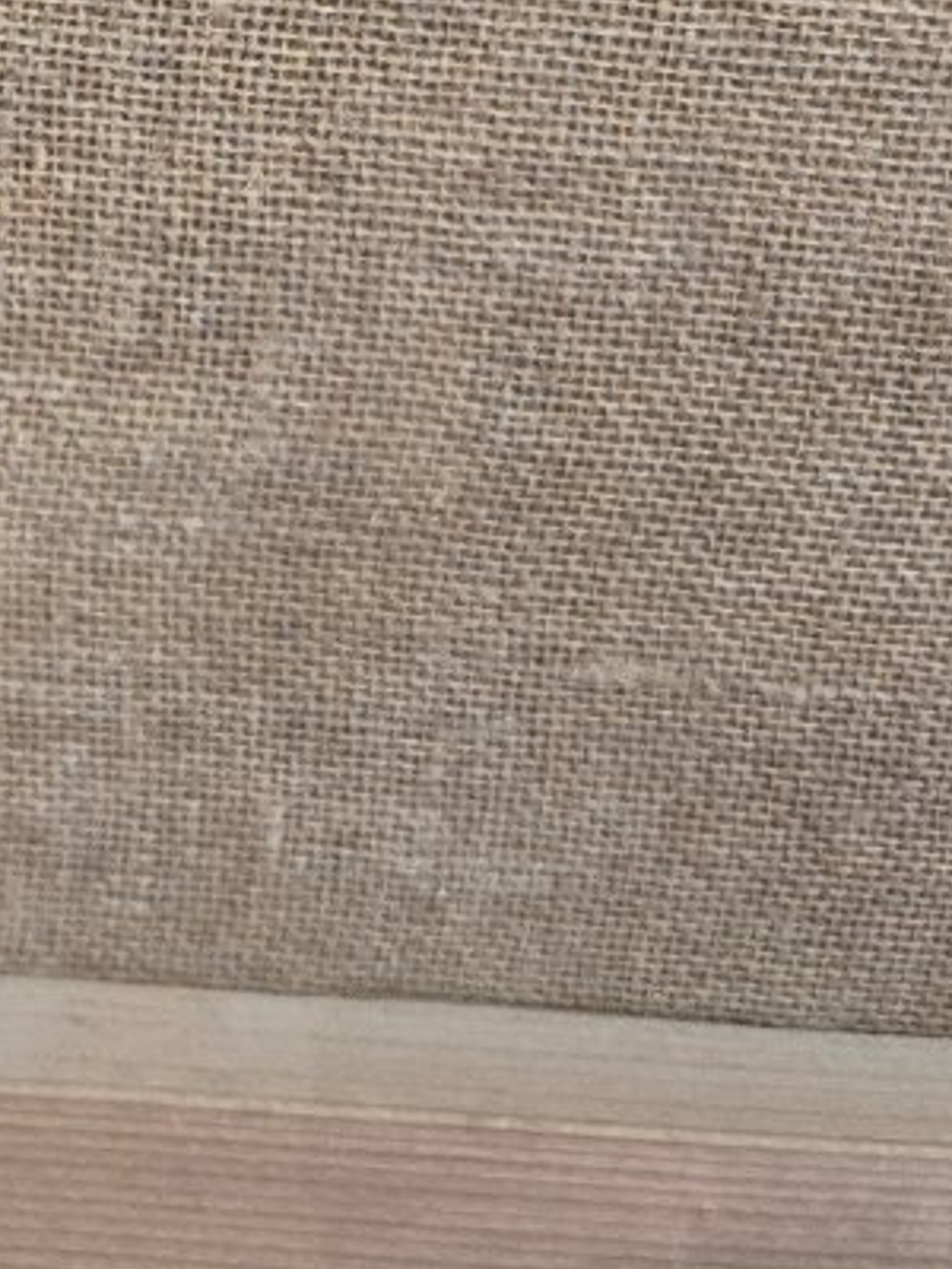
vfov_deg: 25.2
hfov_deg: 20.5
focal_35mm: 69
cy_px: -266
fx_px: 2530
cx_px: -35
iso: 800
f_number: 1.8
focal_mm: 5.4
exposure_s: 1/100
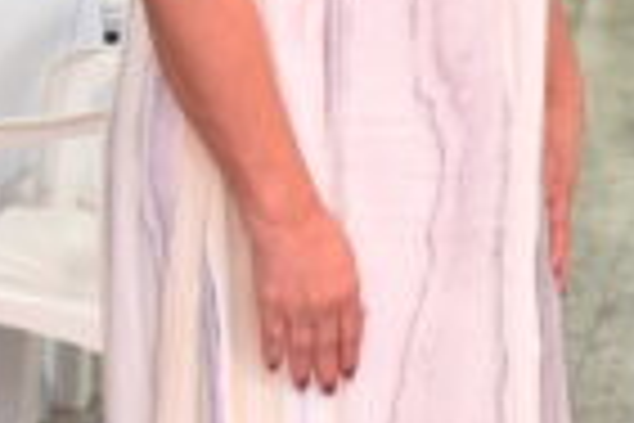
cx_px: 1048
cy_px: -115
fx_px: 3698
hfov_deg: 9.4
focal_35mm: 210
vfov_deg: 6.5
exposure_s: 1/125
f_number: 2.8
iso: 2000
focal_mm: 29
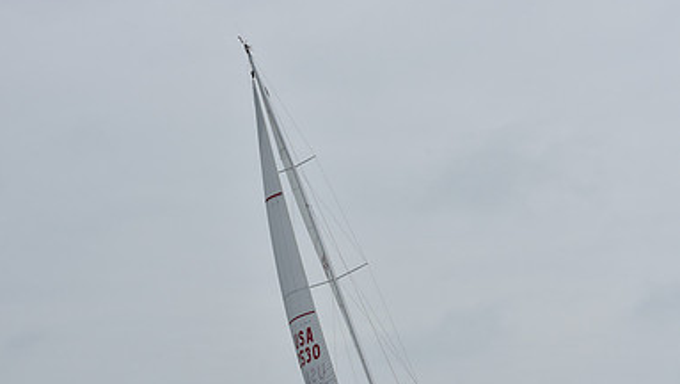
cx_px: 340
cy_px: 320
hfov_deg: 19.3
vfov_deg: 10.9
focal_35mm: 111
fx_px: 2003
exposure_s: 1/800
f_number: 10
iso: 250
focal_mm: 70
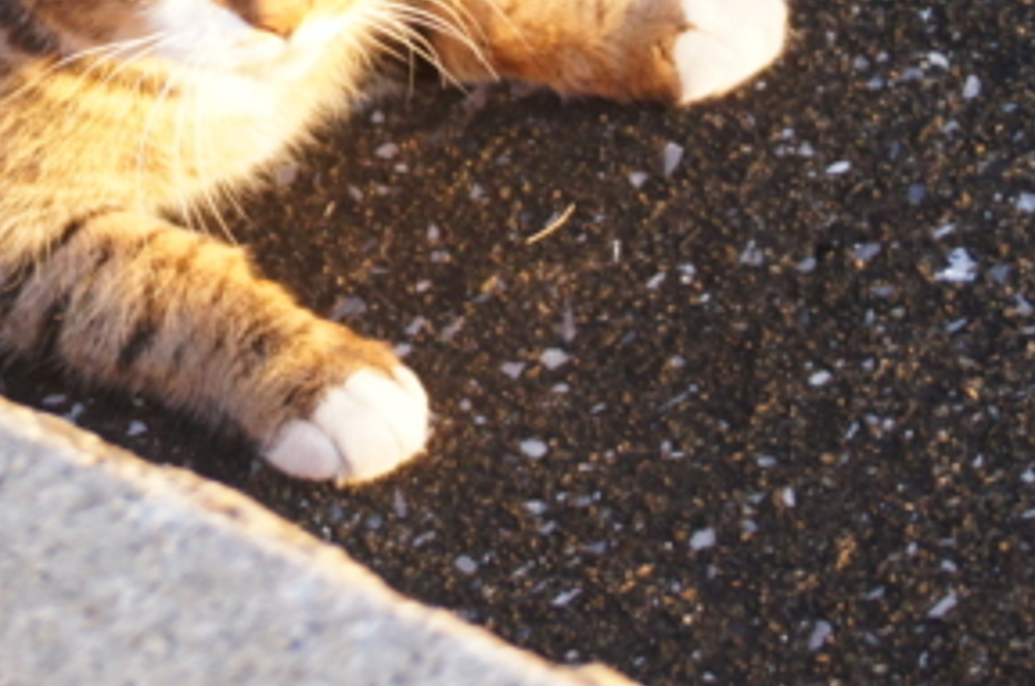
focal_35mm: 292
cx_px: -36
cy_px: -198
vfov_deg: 4.7
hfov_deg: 7.0
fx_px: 8381
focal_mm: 70
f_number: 4.5
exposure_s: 1/320
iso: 1600
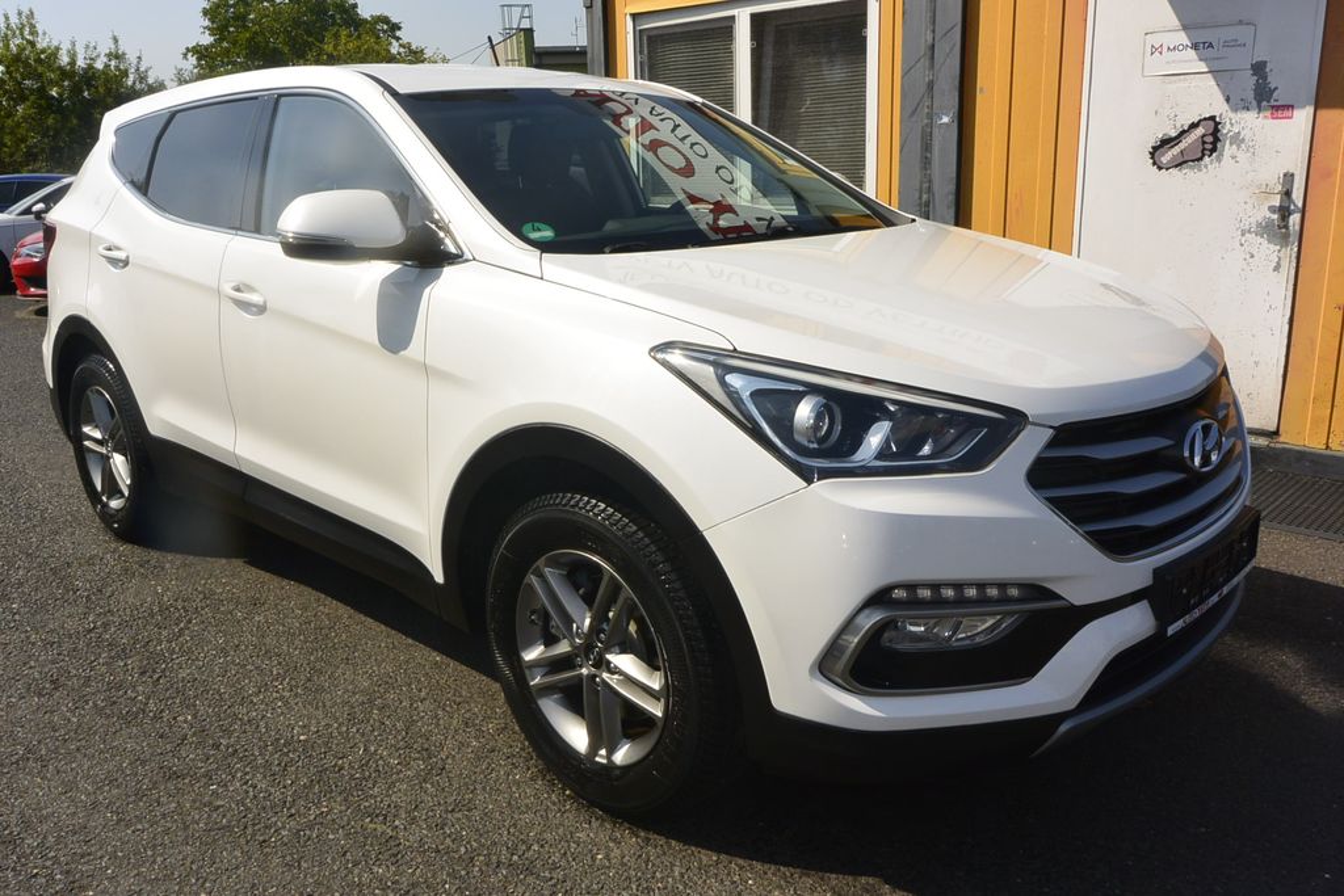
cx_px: 672
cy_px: 448
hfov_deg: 63.7
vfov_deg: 45.0
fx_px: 1083
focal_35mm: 29
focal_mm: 11
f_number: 13
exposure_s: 1/250
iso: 160
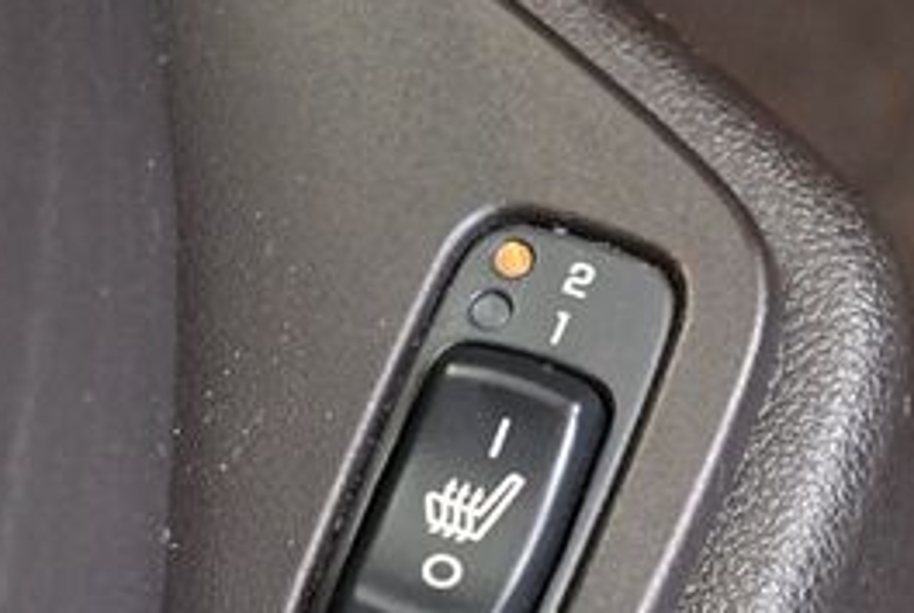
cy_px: 367
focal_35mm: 184
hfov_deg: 11.2
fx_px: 4679
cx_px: 533
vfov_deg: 7.5
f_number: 4.8
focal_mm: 38
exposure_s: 1/60
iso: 4500
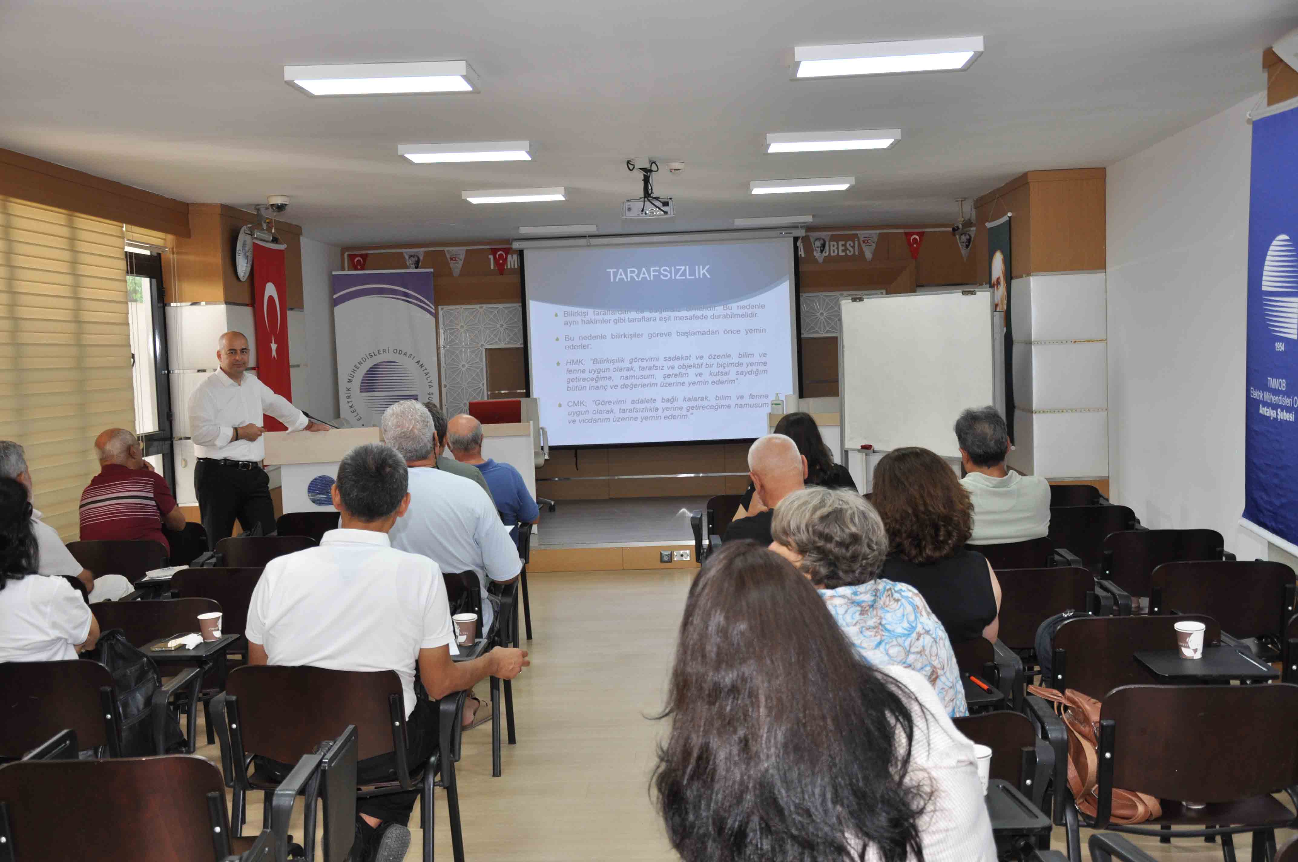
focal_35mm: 39
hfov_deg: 49.6
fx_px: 1404
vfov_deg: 34.1
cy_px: 431
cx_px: 649
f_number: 4
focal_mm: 26
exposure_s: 1/60
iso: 400
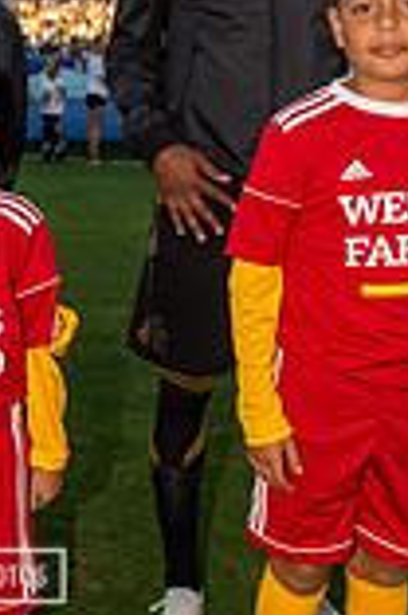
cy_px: 270
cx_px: -78
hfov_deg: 18.6
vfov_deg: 29.3
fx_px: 1178
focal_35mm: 69
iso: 160
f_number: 4.5
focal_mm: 24
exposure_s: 1/500
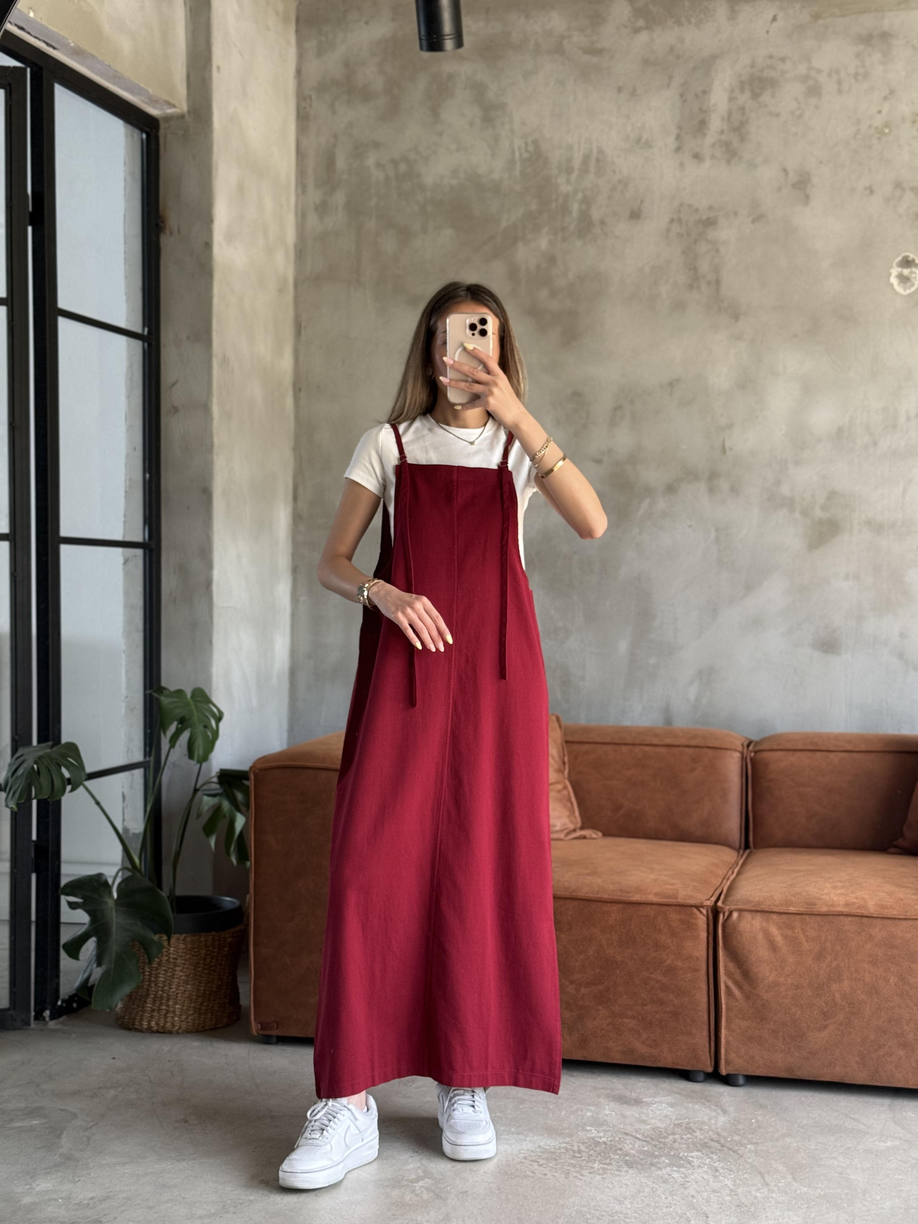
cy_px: 612
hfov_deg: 30.3
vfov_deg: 39.7
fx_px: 1697
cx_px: 459
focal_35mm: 48
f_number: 1.78
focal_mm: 6.76
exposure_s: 1/60
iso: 100
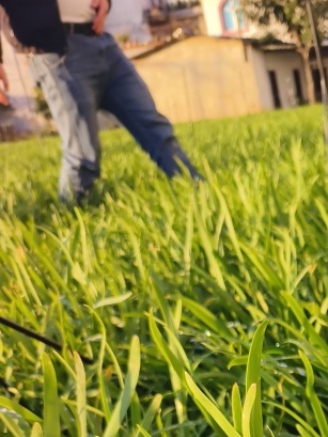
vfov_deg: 28.1
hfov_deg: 22.0
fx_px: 758
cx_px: 422
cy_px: 525
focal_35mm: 60
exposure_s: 1/331
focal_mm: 5.5
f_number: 1.75
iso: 72
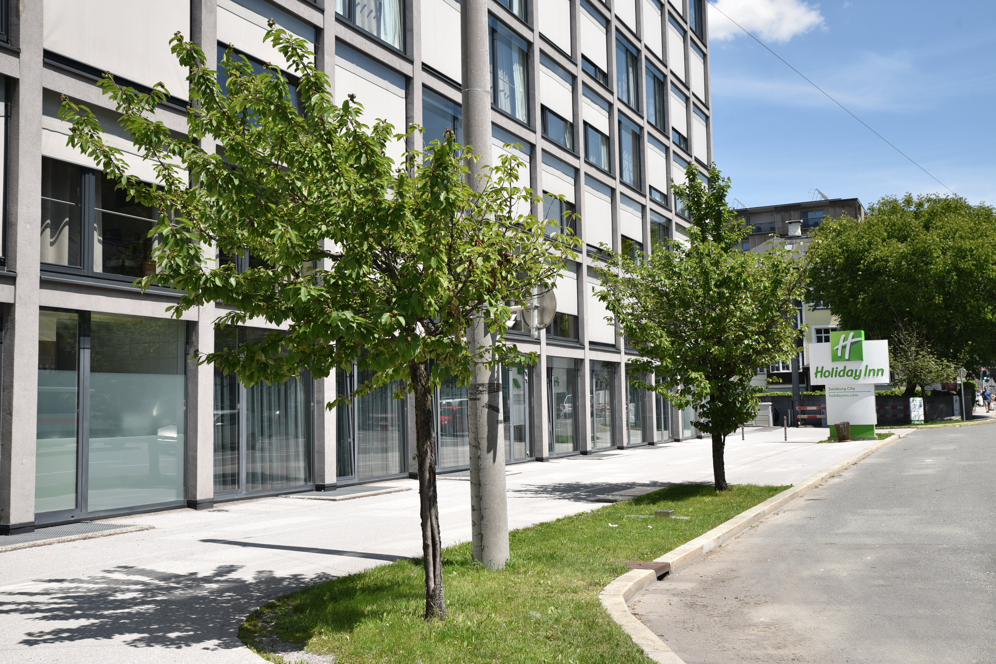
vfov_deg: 36.9
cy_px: 332
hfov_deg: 53.1
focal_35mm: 36
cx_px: 498
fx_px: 996
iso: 100
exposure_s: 1/200
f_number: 10
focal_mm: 36
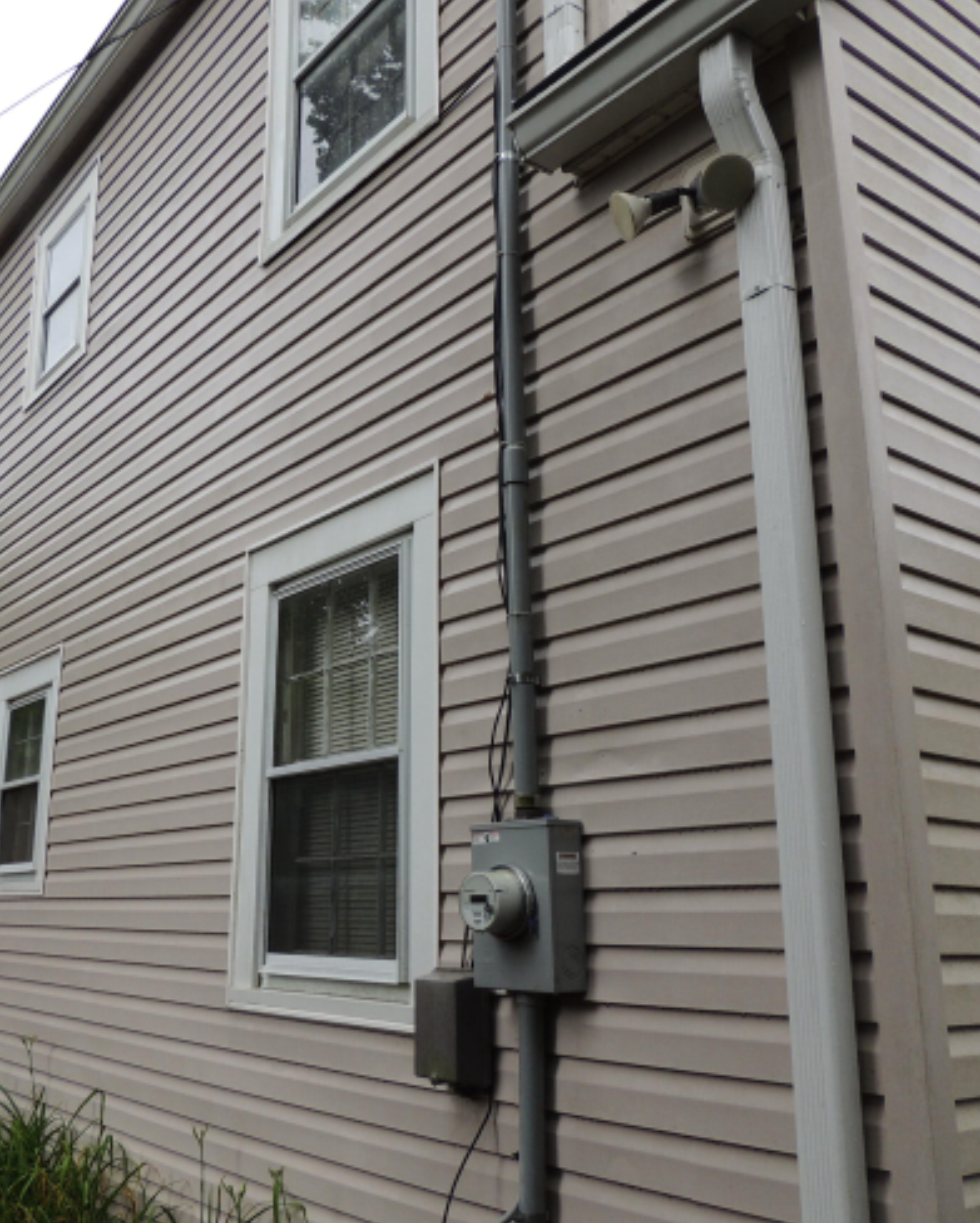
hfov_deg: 45.2
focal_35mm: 32
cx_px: 330
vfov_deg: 55.6
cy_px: 604
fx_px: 1159
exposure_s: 1/80
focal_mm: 4.3
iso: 100
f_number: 3
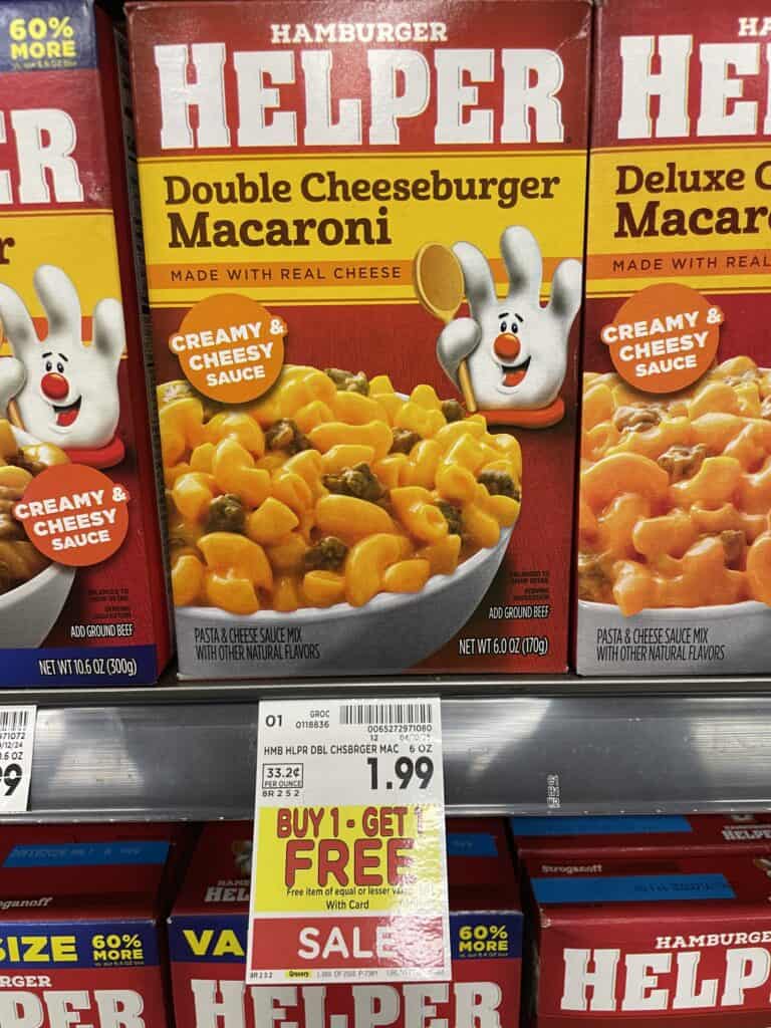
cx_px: 386
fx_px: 772
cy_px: 514
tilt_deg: -13.8
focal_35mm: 26
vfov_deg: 67.3
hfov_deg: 53.1
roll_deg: +1.7
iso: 125
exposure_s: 1/66
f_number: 1.6
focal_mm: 4.2
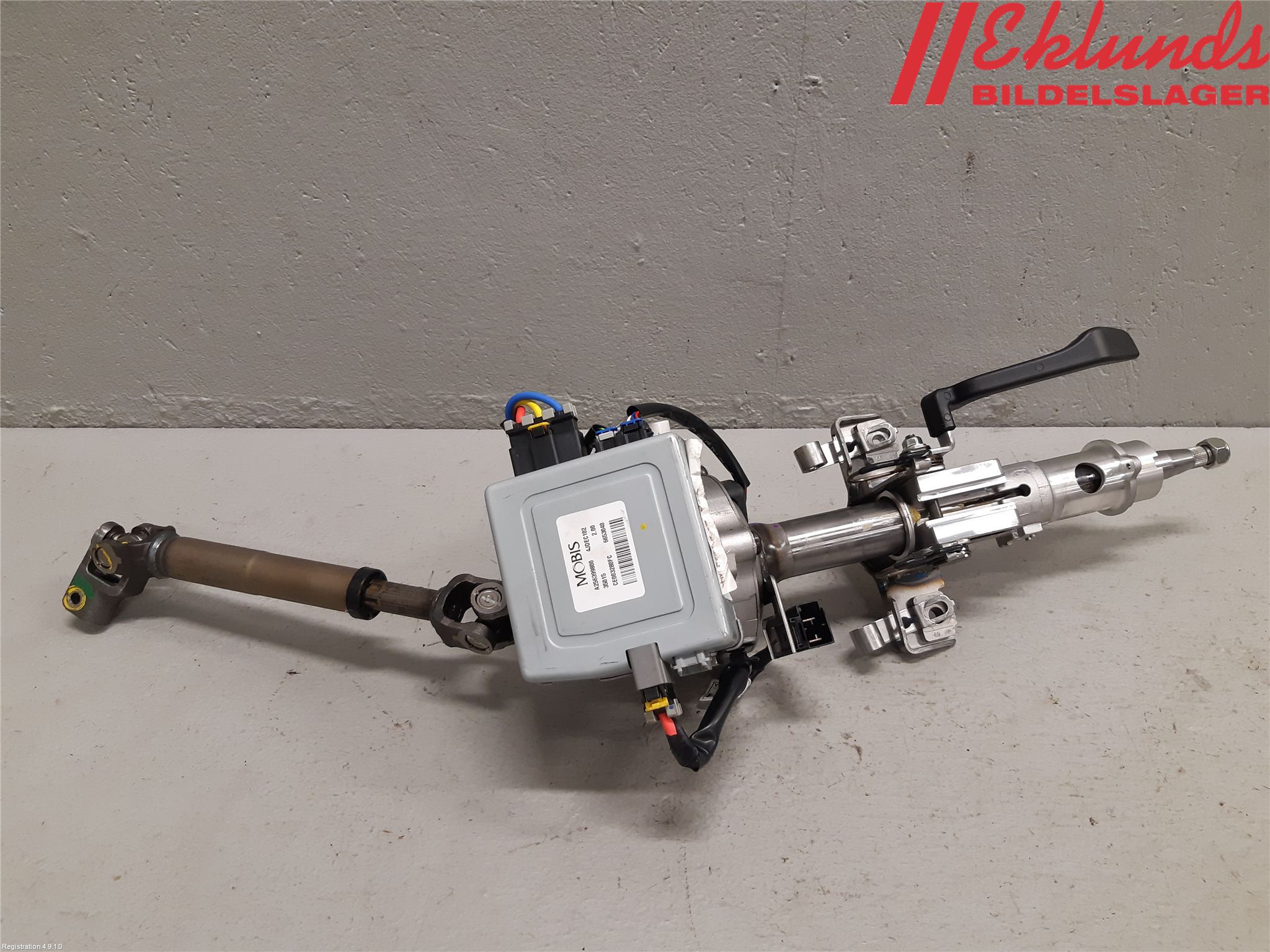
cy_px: 476
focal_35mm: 26
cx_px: 635
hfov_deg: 67.3
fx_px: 954
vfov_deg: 53.1
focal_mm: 3.93
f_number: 1.7
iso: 125
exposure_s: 1/50
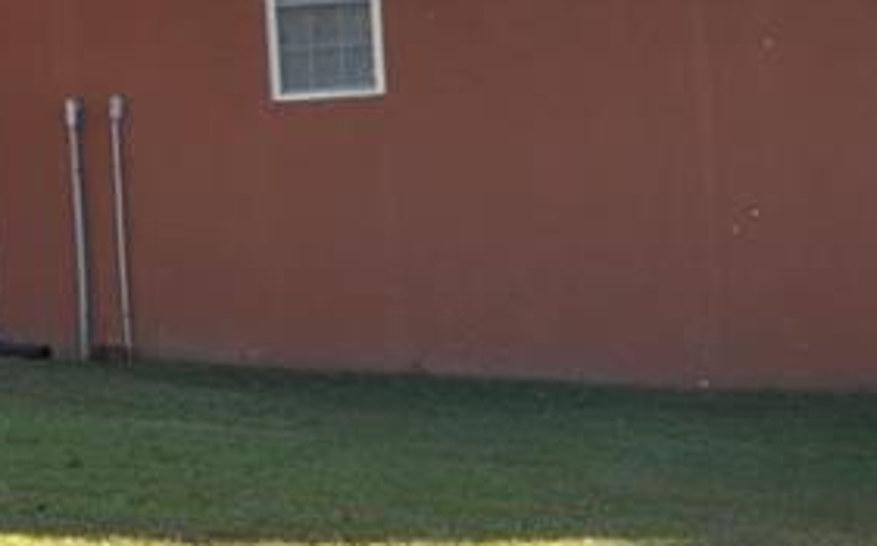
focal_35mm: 167
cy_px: 105
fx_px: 3987
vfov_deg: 7.8
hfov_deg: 12.5
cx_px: 683
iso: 200
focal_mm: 30
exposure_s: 1/200
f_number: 9
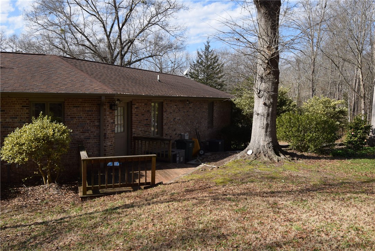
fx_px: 313
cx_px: 188
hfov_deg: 61.9
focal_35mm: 30
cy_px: 126
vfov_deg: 43.7
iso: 200
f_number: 9
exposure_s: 1/320
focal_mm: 20
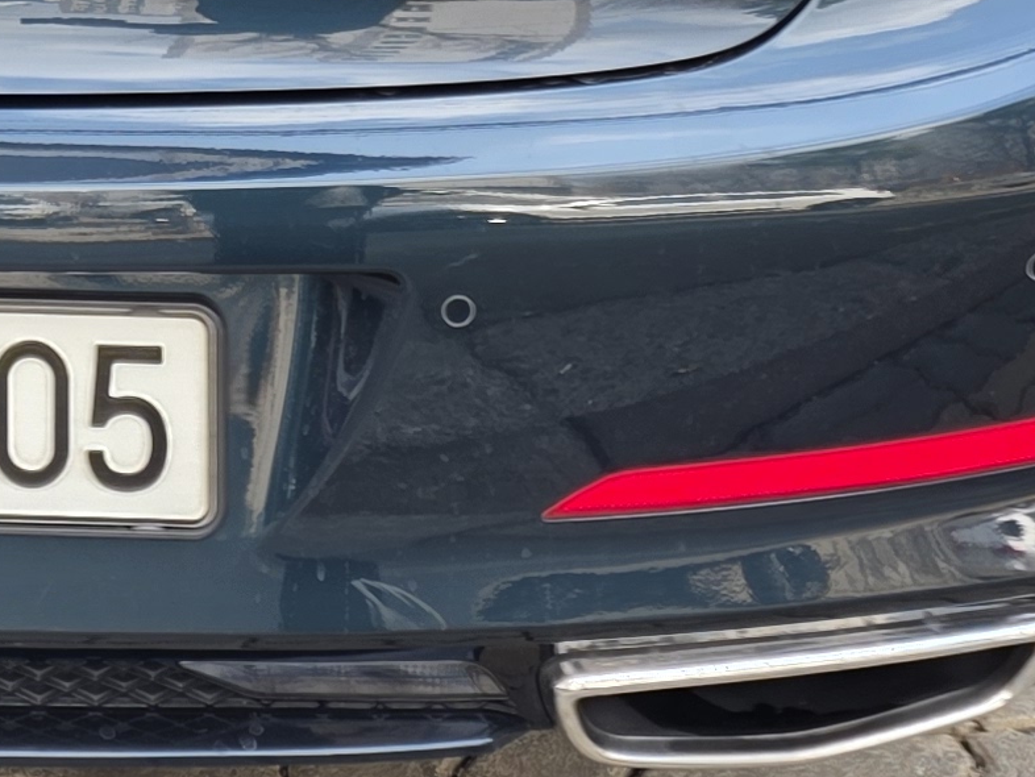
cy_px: -678
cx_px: -38
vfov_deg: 11.6
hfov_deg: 16.4
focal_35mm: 117
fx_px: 3499
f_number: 1.7
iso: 12
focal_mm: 6.25
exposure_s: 1/120
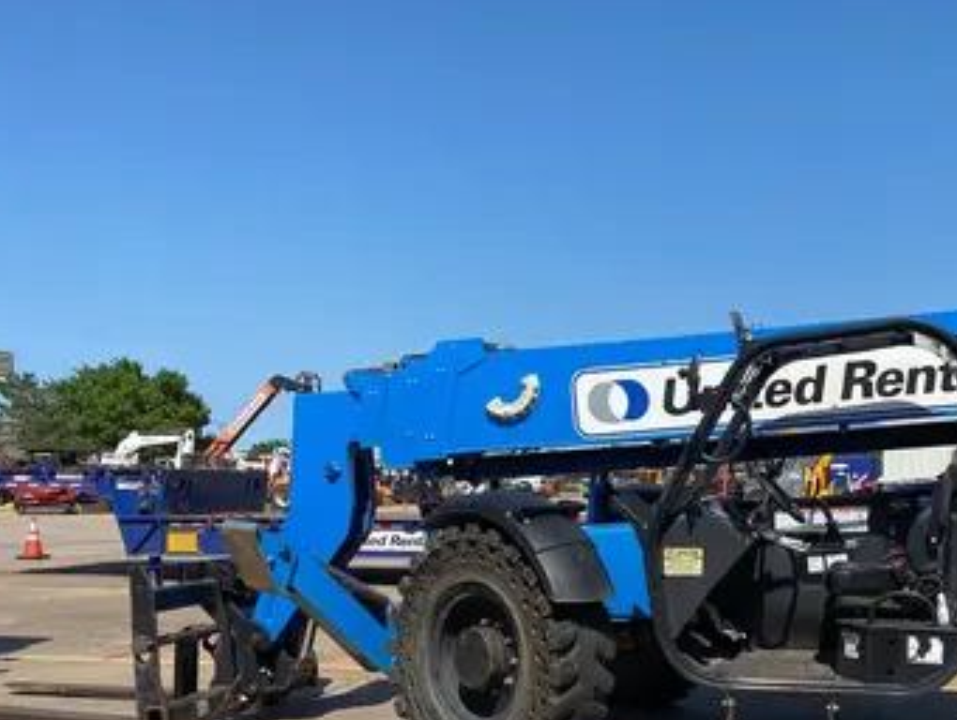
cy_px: 525
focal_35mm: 42
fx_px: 1163
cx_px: 760
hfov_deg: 42.8
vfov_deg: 33.8
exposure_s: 1/3125
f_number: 1.8
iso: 32
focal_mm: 4.25
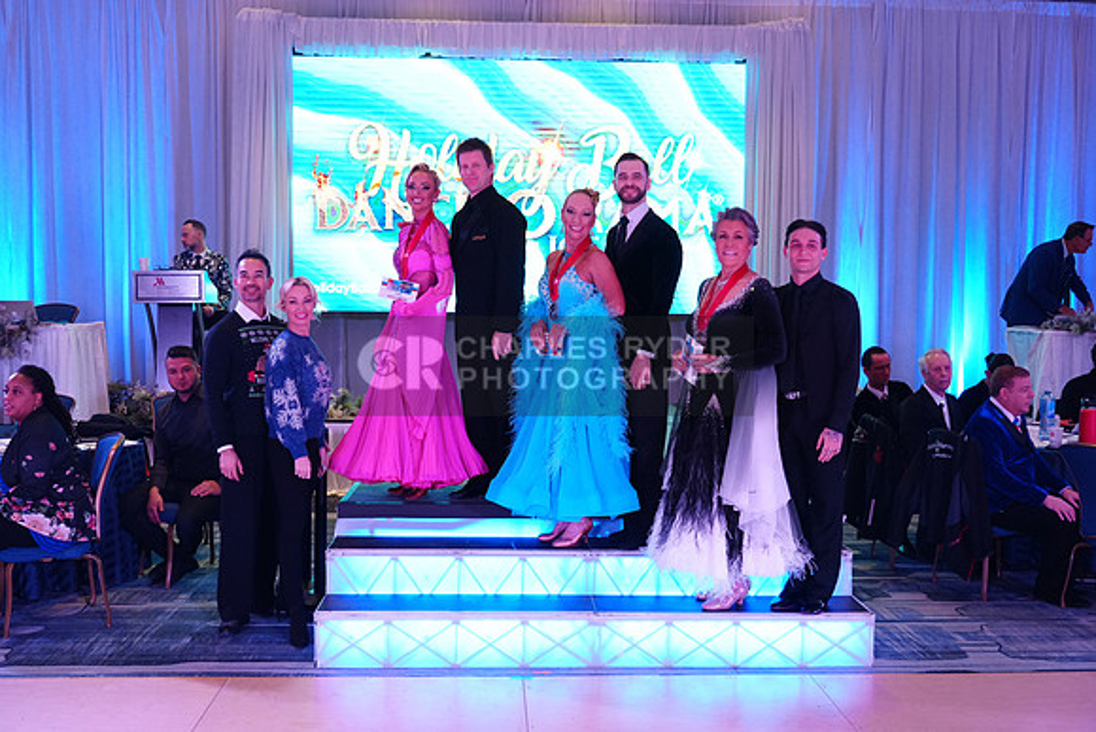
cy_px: 366
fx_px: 1096
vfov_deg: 36.9
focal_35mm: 36
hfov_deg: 53.1
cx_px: 548
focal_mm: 36
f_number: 4
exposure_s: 1/250
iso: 2500
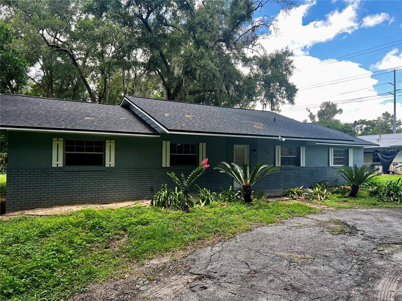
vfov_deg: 53.1
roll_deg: -0.6
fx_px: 302
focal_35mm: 26
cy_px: 150
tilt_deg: +1.3
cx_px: 201
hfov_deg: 67.3
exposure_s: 1/539
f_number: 1.5
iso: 50
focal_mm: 5.7
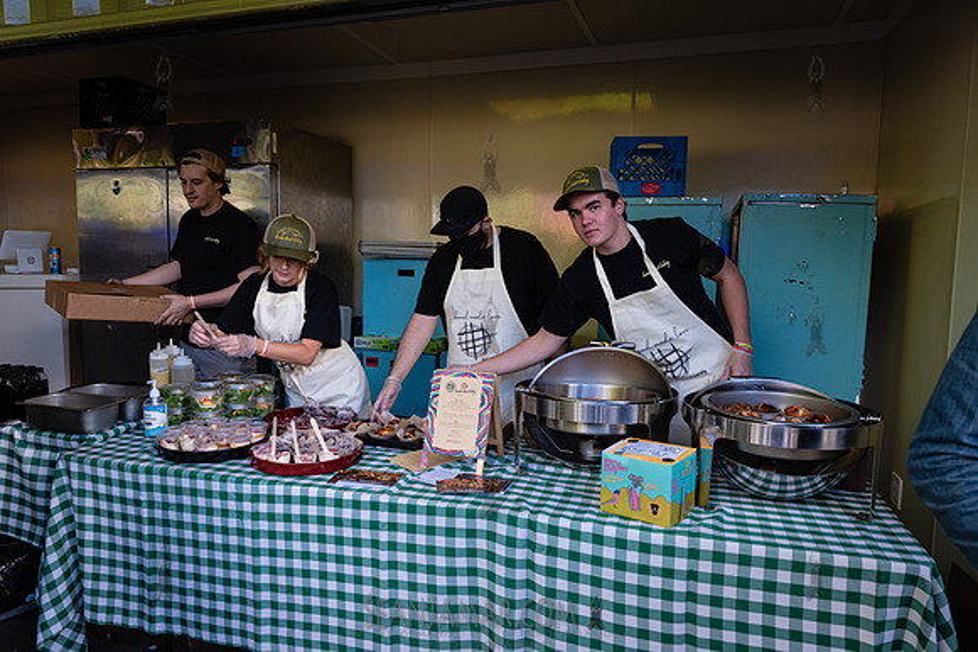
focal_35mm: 24
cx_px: 489
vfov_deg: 53.2
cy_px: 326
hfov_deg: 73.7
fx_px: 652
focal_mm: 24
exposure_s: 1/320
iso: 500
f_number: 4
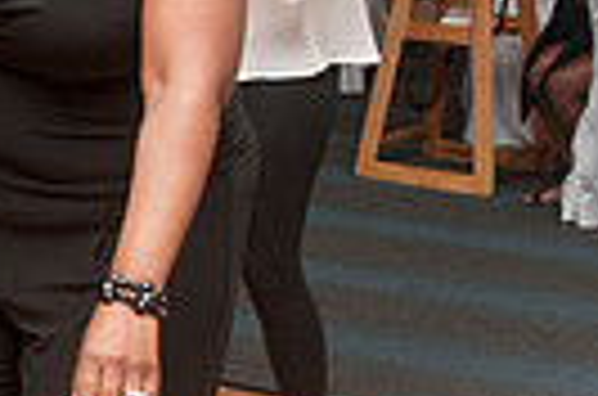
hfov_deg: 16.7
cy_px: 178
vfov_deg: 11.6
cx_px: -117
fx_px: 1955
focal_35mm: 118
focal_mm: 18
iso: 400
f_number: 5.6
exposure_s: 1/125
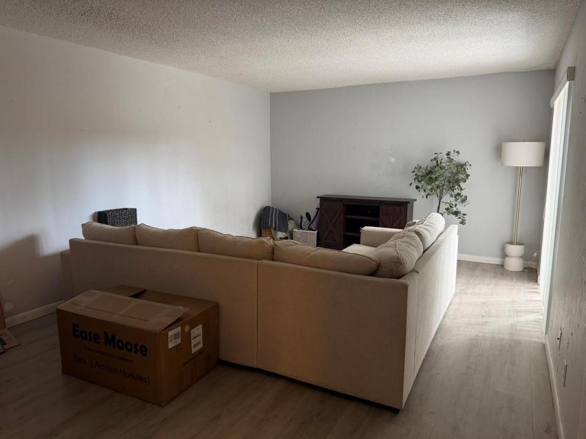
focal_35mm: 24
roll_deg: +0.6
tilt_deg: -9.0
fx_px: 406
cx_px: 293
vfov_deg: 56.8
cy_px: 220
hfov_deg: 71.6
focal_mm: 6.76
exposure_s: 1/60
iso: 250
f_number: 1.78
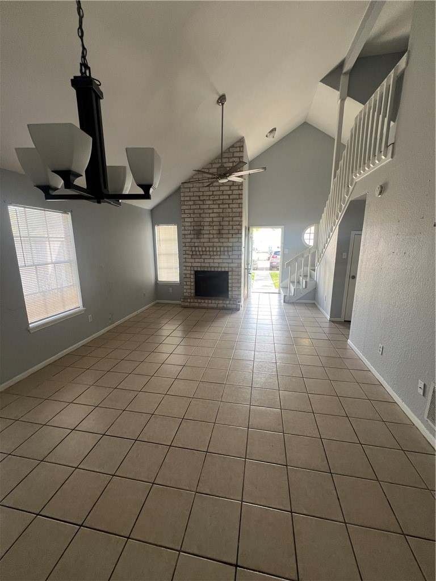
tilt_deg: -10.6
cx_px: 218
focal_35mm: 13
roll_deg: +0.0
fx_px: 218
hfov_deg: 89.9
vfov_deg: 106.2
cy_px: 290
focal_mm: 1.57
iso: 100
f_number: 1.8
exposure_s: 1/99
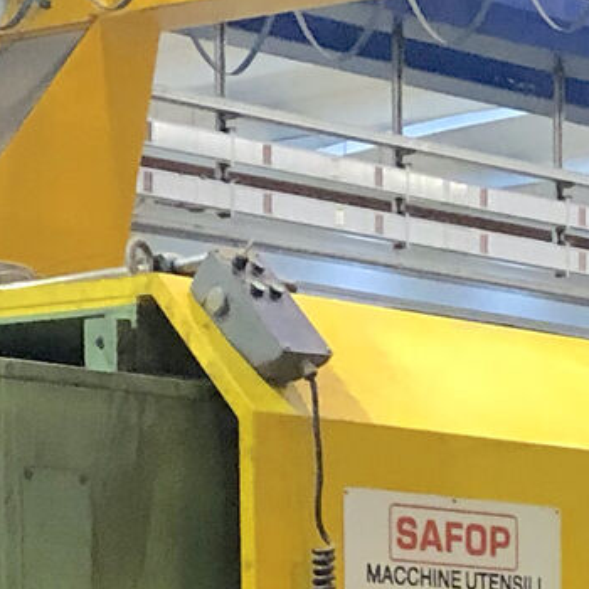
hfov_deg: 9.1
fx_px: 3542
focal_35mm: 184
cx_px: 1027
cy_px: 1072
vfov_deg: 9.1
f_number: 1.8
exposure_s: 1/9
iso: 100
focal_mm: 3.99
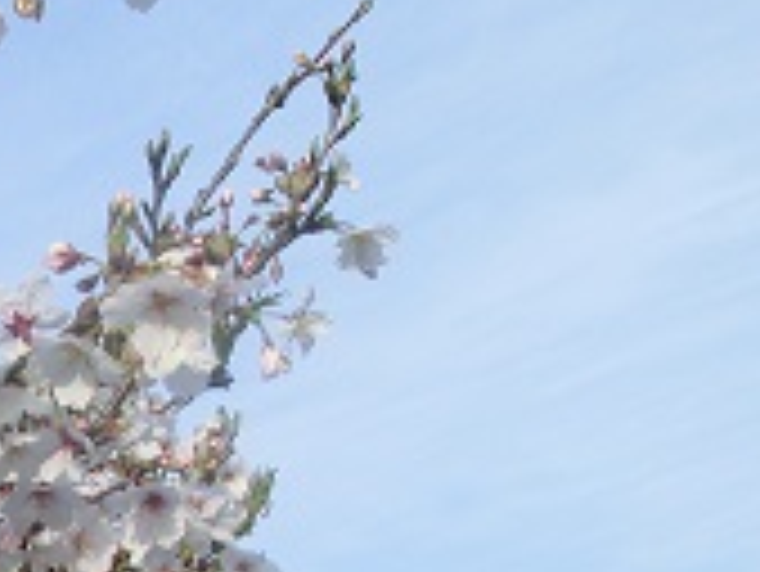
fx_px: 2351
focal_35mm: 107
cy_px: 640
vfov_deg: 13.6
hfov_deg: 17.4
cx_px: -175
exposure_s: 1/640
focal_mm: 6.61
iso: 100
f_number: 3.9
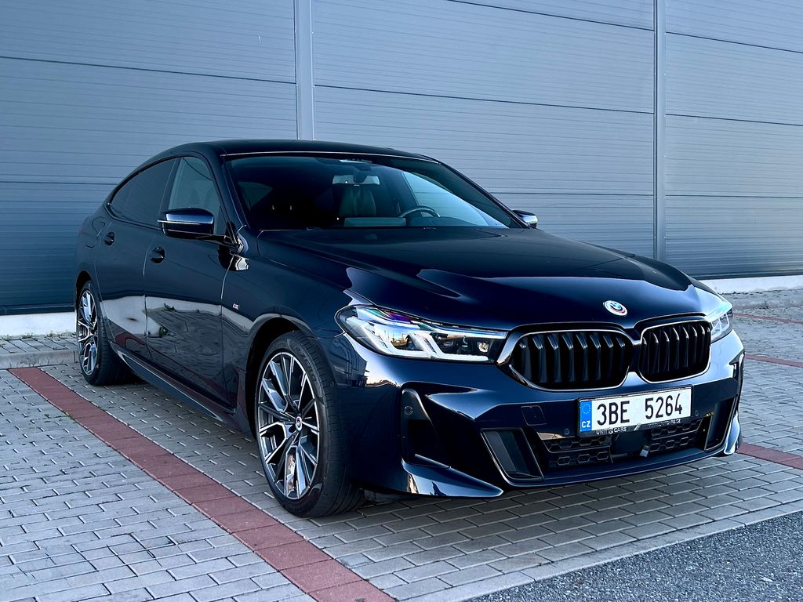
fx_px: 603
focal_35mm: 26
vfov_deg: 53.1
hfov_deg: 67.3
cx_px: 402
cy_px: 301
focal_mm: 5.7
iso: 64
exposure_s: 1/121
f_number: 1.5
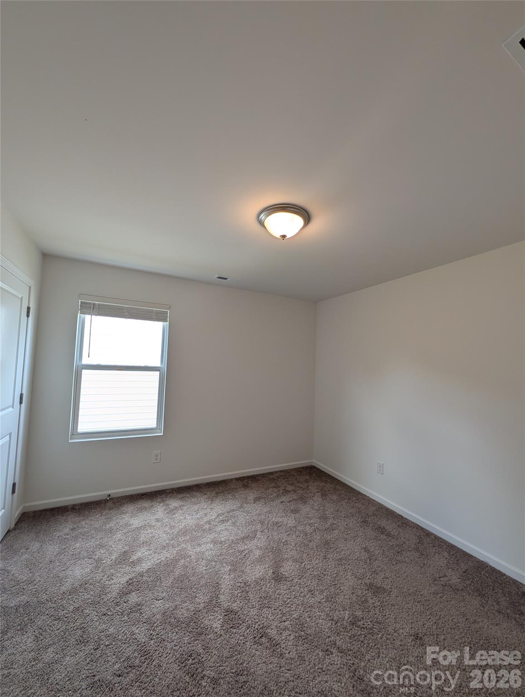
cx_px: 262
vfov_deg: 110.4
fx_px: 242
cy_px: 348
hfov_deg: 94.7
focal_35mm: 12
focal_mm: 2.02
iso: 42
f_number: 1.7
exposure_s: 1/164
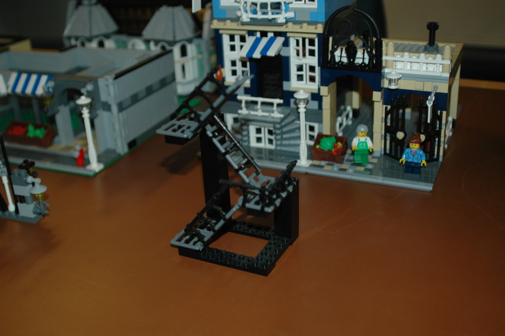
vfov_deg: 31.8
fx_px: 589
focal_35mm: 42
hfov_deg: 46.4
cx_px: 252
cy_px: 168
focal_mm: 28
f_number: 2.8
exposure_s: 1/60
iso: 200
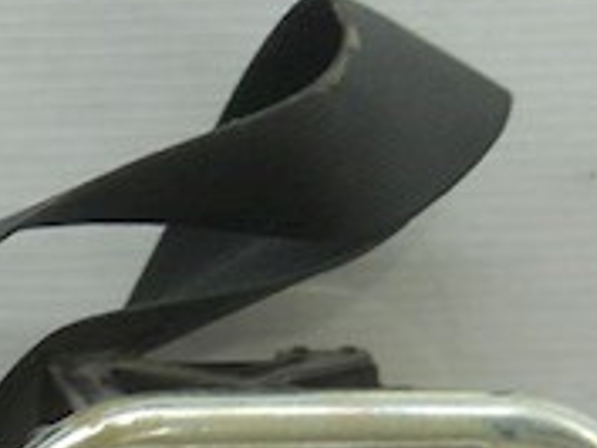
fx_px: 2554
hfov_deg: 13.1
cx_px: -57
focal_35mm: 148
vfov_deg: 9.7
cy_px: 704
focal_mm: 6.72
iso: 80
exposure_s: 1/30
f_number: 3.1
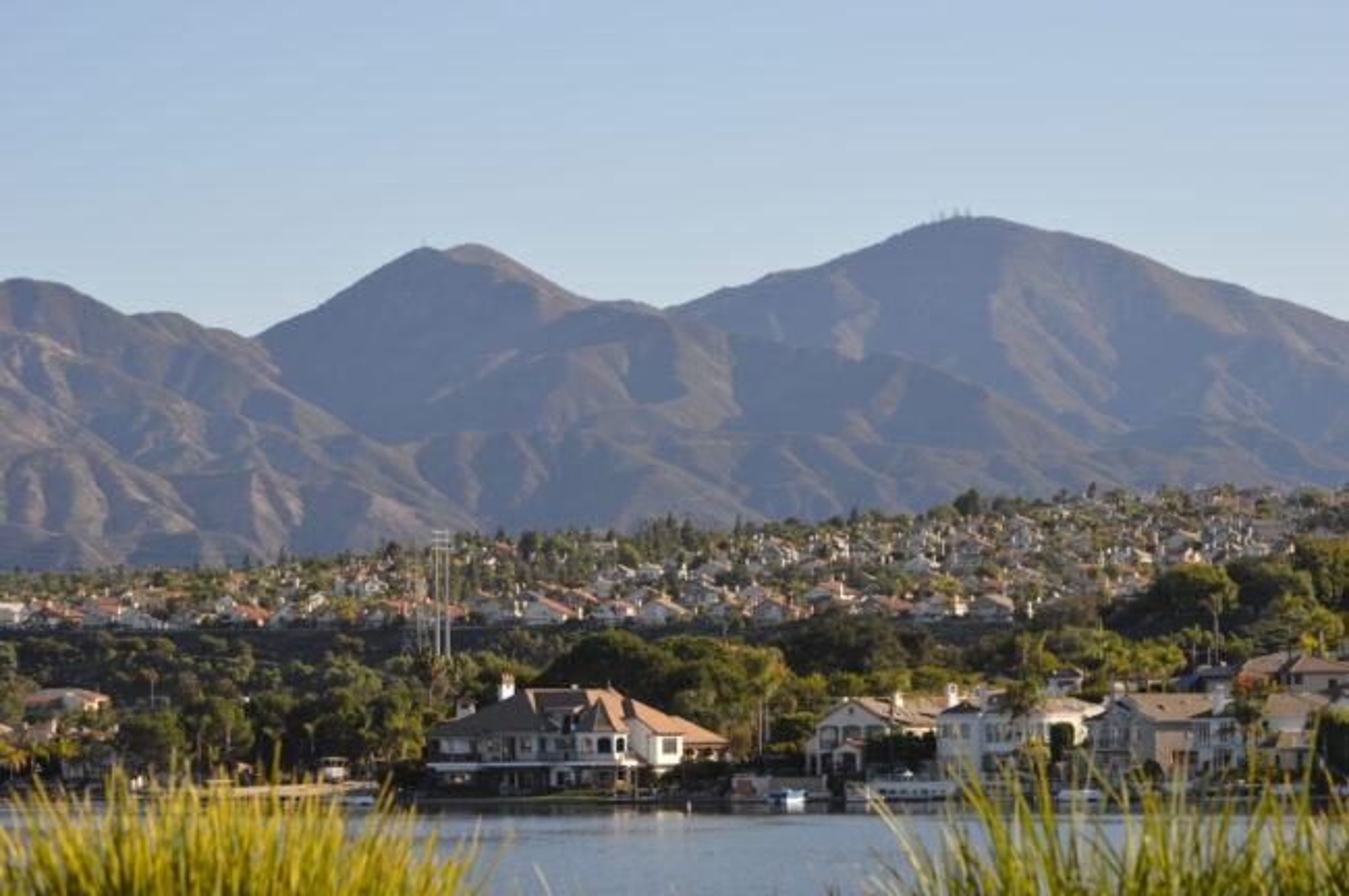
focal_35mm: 128
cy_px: 448
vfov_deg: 10.7
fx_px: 4773
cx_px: 674
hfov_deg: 16.1
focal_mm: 85
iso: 100
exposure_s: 1/160
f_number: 6.3
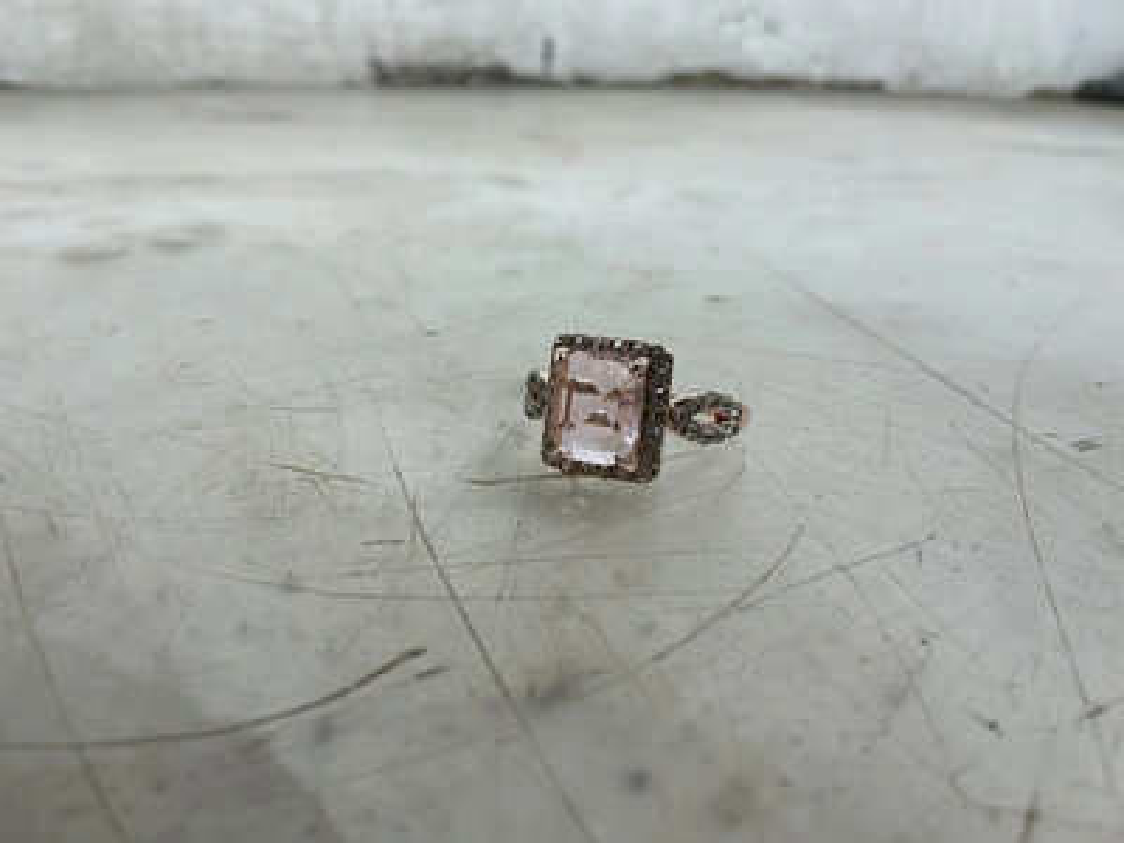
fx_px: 909
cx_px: 562
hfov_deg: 63.4
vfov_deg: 49.7
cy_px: 422
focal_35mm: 28
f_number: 1.8
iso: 40
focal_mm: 3
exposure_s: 1/120
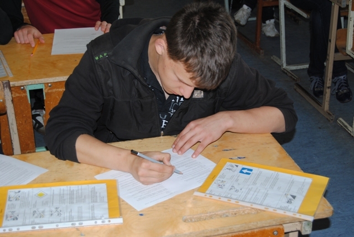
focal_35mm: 68
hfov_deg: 29.8
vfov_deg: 20.2
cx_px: 177
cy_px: 118
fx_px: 664
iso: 200
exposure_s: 1/60
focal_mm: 45
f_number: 5.3
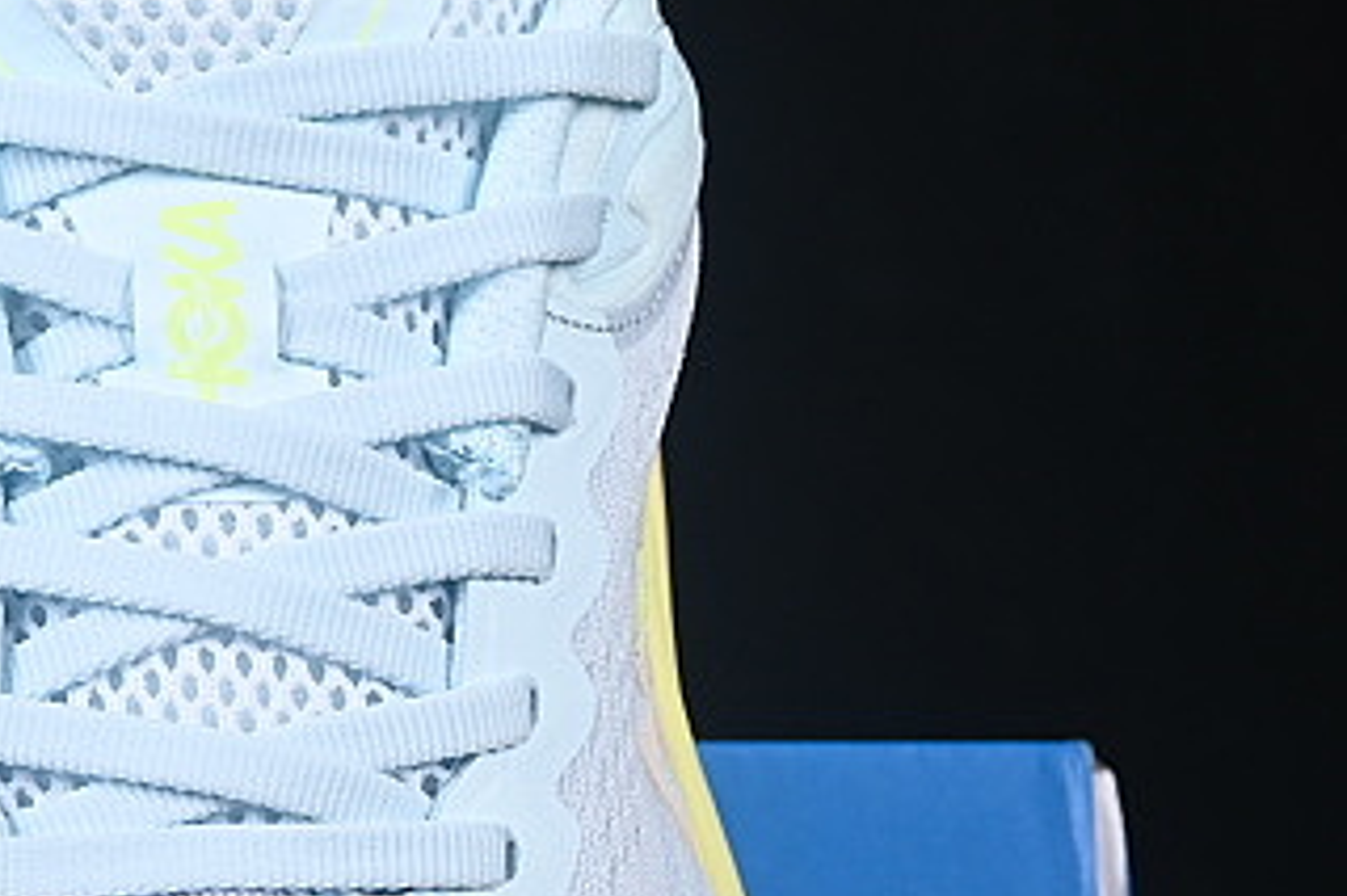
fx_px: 9461
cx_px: -311
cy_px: 841
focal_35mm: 253
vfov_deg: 5.4
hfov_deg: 8.1
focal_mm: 50
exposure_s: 1/80
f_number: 8
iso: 160
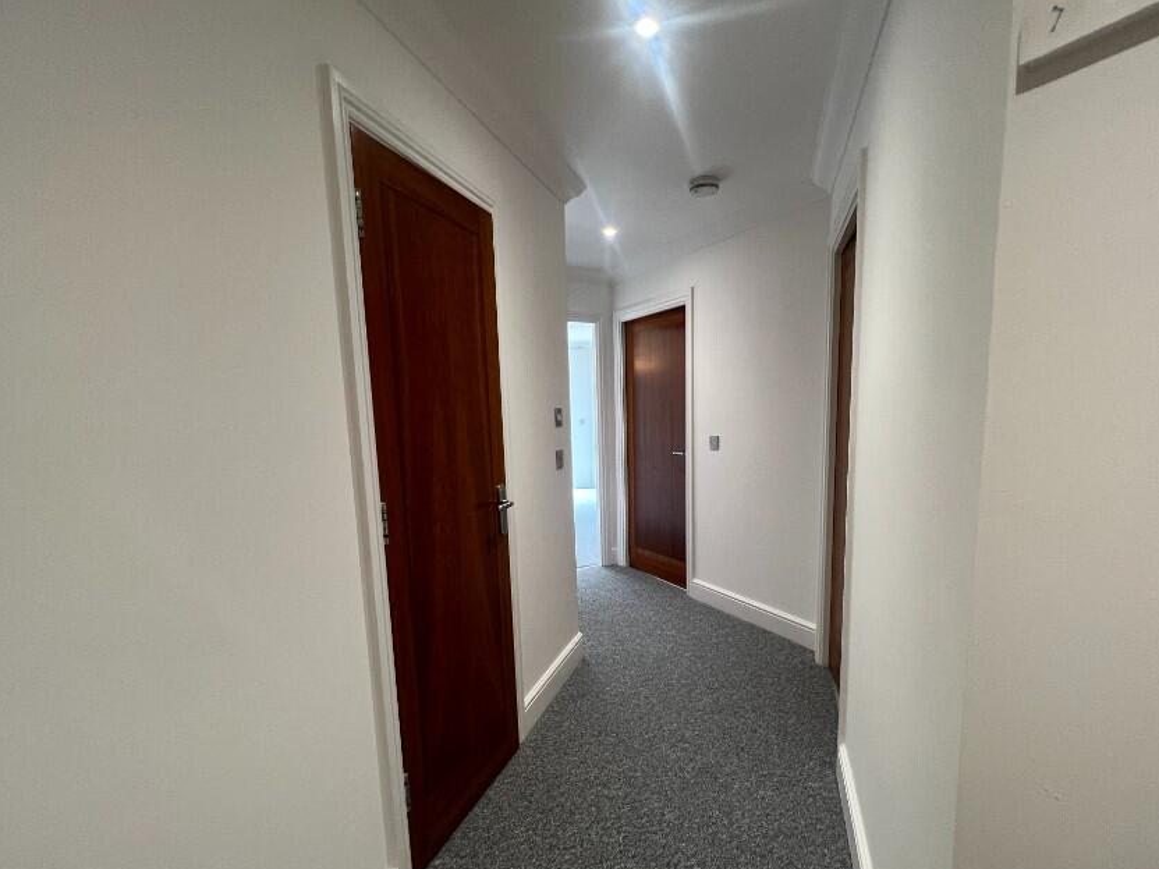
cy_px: 489
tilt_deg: -9.0
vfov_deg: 77.8
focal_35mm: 16
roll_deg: +0.9
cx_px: 600
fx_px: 536
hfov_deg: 94.5
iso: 160
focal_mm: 1.57
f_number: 1.8
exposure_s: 1/50
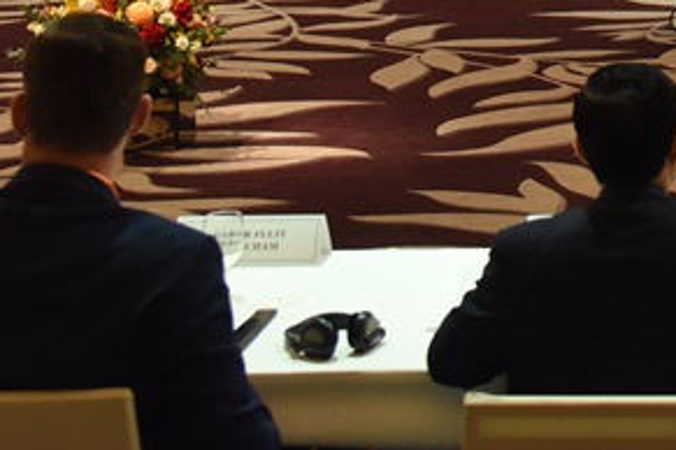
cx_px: 941
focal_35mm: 109
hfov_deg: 17.3
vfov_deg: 11.9
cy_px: -270
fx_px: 2047
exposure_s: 1/125
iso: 2500
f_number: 5
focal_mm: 31
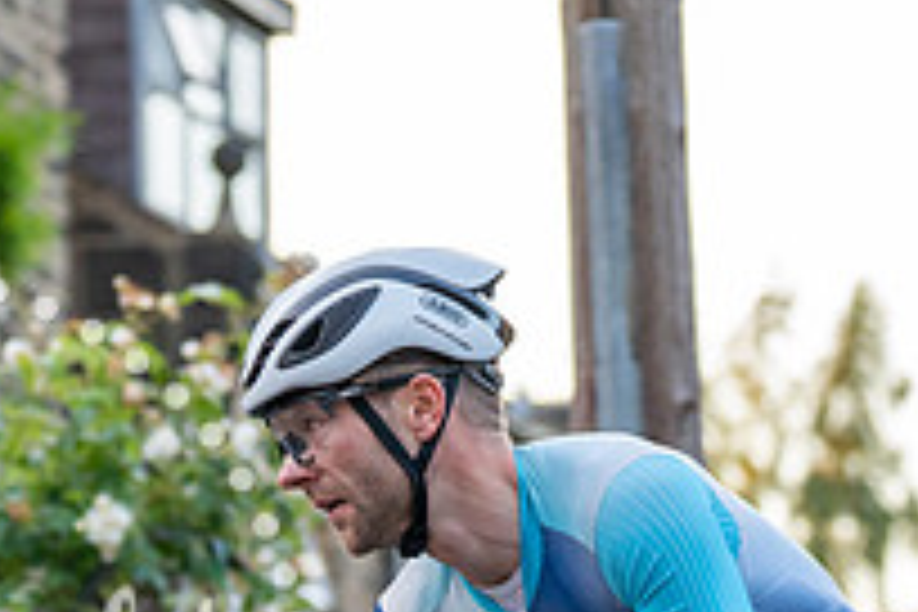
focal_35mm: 199
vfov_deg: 6.9
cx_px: 590
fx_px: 5074
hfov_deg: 10.3
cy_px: 457
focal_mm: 70
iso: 2000
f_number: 2.8
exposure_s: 1/1000
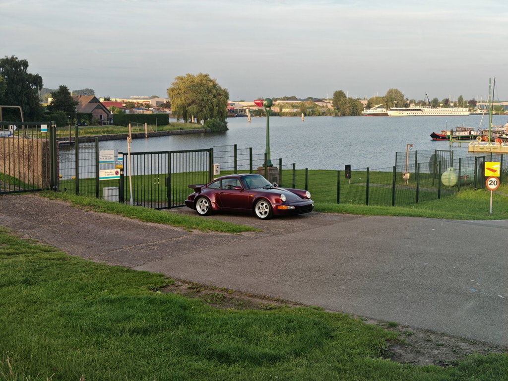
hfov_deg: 36.8
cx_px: 254
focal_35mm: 52
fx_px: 763
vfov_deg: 28.0
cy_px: 190
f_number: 1.6
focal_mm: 5.4
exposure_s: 1/300
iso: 50
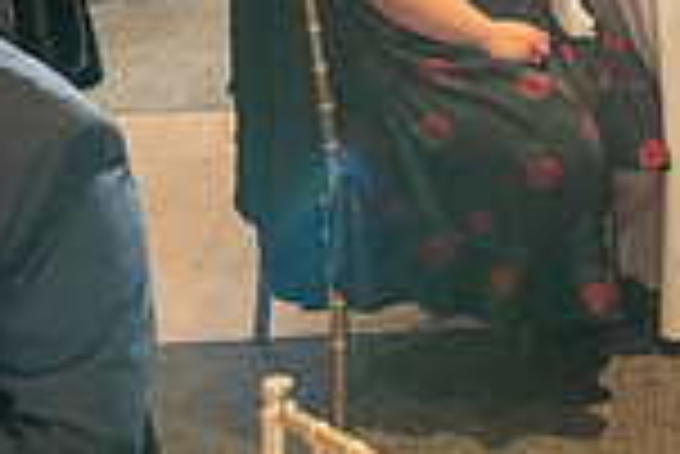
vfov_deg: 13.9
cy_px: -249
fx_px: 1739
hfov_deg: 21.2
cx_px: 716
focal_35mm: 92
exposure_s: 1/160
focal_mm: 24
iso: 800
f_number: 3.5
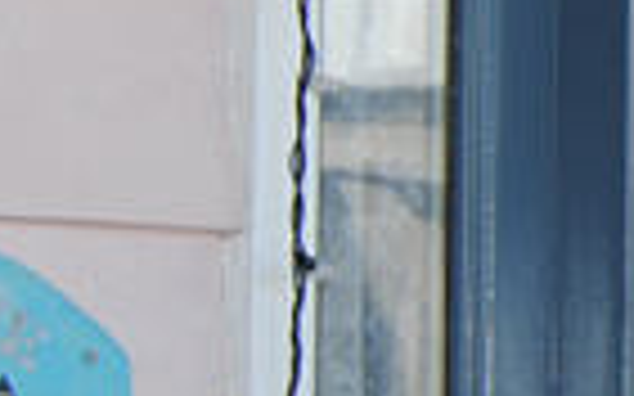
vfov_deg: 6.3
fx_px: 3610
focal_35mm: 209
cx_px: 1142
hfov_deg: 9.5
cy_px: 284
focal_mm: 24
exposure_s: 1/200
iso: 100
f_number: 5.6
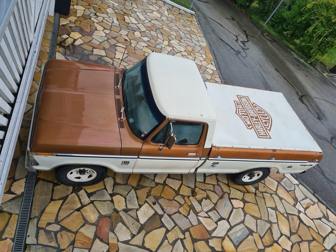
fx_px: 252
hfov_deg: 67.3
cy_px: 126
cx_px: 168
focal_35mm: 26
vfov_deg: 53.1
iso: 50
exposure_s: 1/672
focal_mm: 5.4
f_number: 1.8
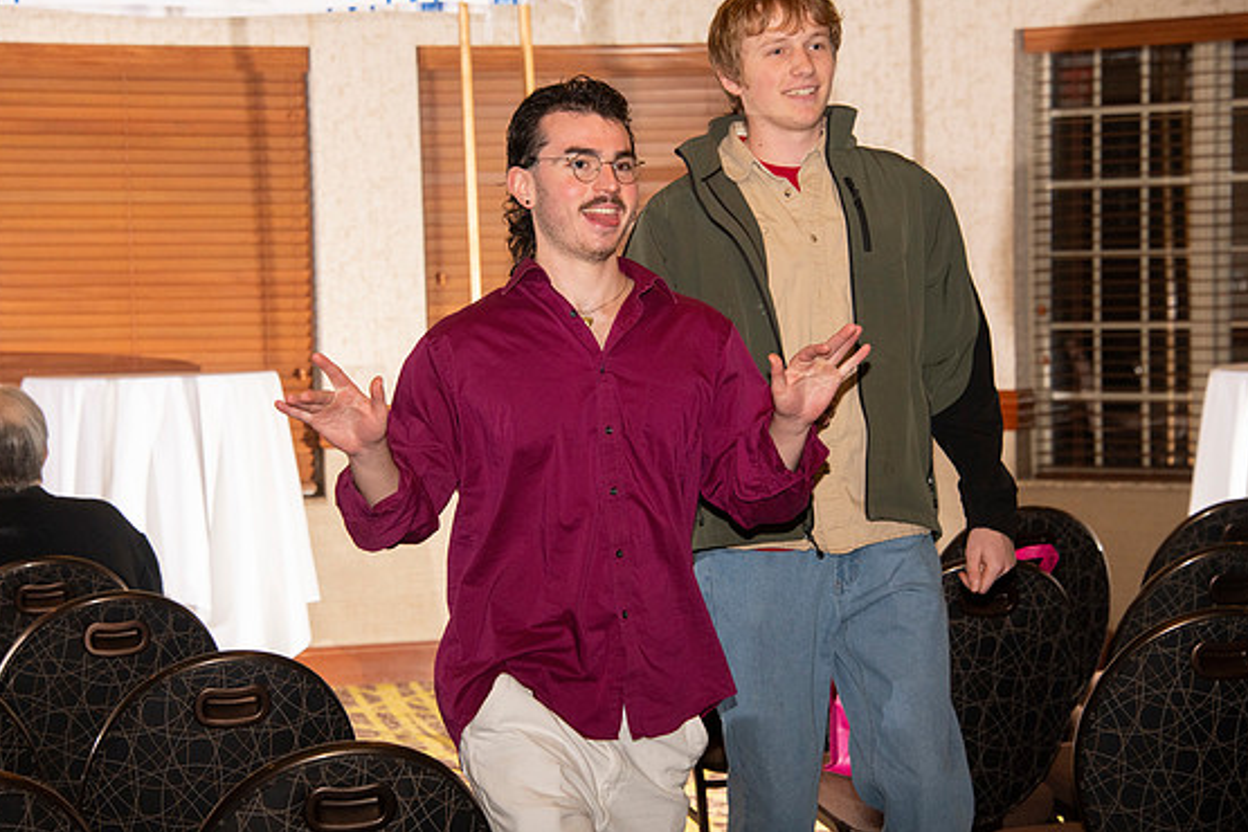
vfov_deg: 11.7
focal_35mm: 117
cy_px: 408
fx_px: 4056
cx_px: 618
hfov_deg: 17.5
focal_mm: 112
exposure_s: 1/160
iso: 1250
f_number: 7.1
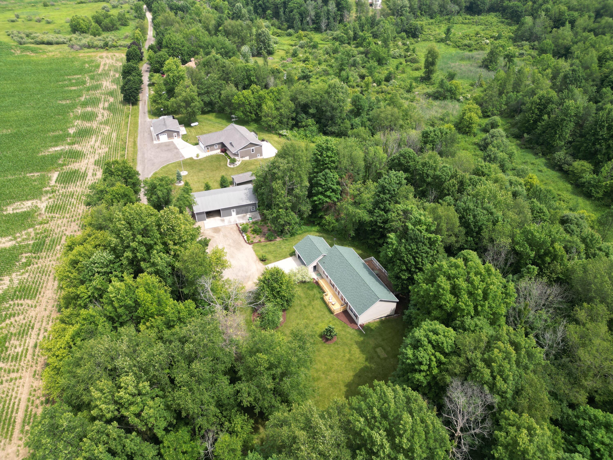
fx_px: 425
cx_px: 306
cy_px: 230
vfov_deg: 56.8
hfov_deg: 71.6
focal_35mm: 24
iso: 100
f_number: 1.7
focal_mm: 6.72
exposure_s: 1/1250
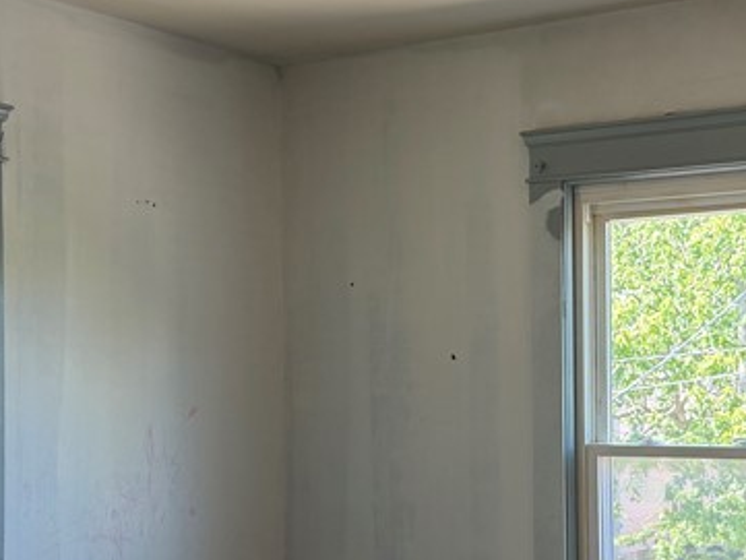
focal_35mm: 68
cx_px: 419
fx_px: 1466
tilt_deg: +0.5
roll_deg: +0.6
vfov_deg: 21.6
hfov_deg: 28.5
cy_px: 364
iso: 125
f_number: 1.78
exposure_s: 1/121
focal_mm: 6.76
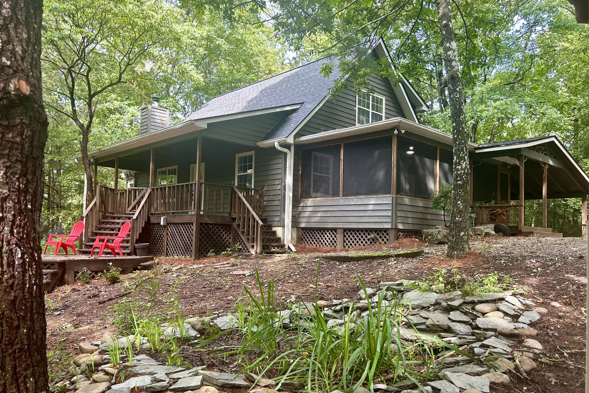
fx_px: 458
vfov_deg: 46.4
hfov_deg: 65.5
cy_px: 209
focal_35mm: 28
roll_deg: -1.1
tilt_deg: +3.1
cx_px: 302
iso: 50
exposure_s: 1/121
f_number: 1.5
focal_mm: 5.7
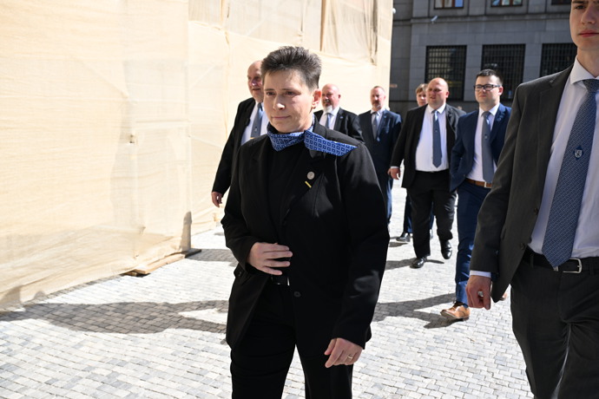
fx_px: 549
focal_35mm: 33
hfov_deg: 57.2
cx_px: 300
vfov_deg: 40.0
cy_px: 200
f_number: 5.6
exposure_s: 1/640
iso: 200
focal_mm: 33
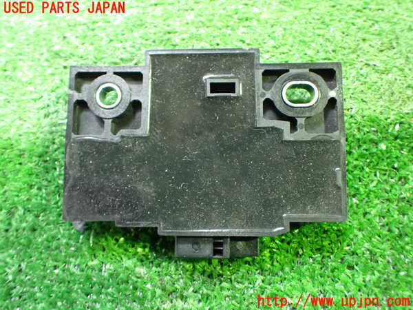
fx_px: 358
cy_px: 155
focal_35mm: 30
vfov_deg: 46.8
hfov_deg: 60.0
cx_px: 206
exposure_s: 1/30
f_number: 2.3
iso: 1250
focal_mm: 5.4
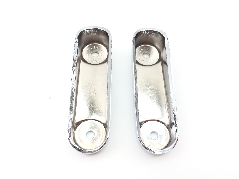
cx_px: 120
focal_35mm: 29
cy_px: 90
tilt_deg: -63.9
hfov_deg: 61.7
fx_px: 200
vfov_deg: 48.2
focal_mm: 4.15
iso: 32
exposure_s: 1/120
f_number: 2.2
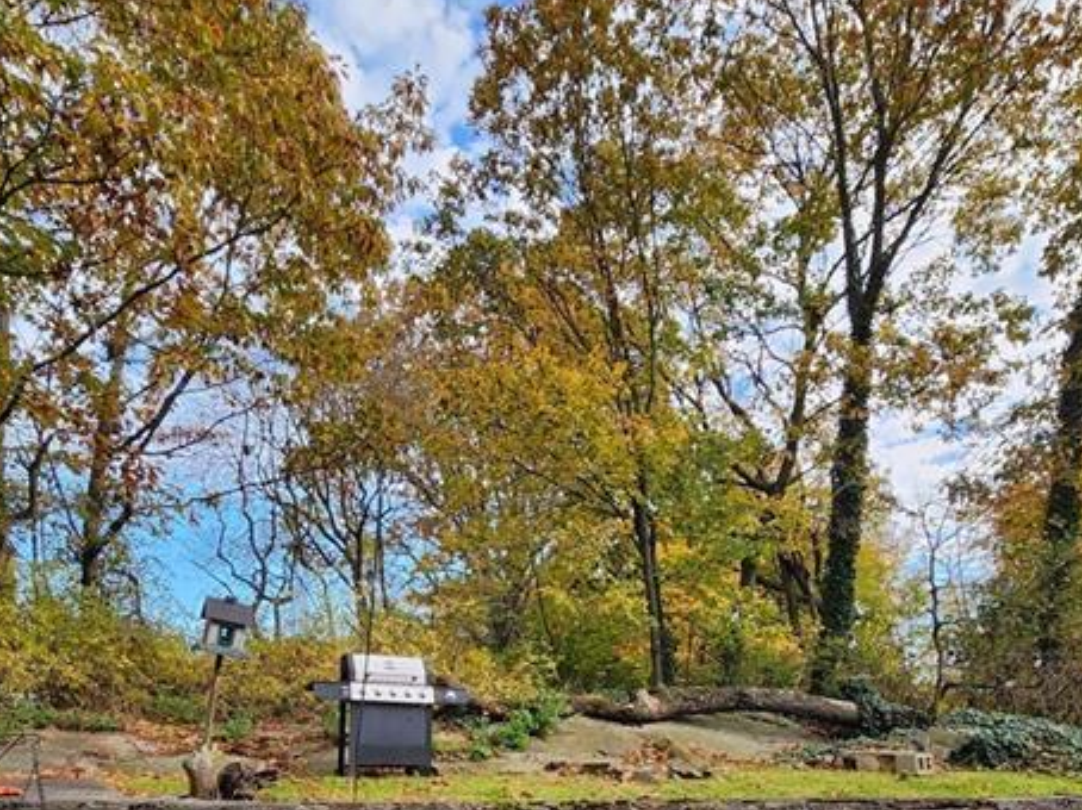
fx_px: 687
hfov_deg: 76.4
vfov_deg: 52.5
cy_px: 750
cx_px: 536
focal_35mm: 22
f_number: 2.2
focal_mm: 2.2
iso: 50
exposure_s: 1/219
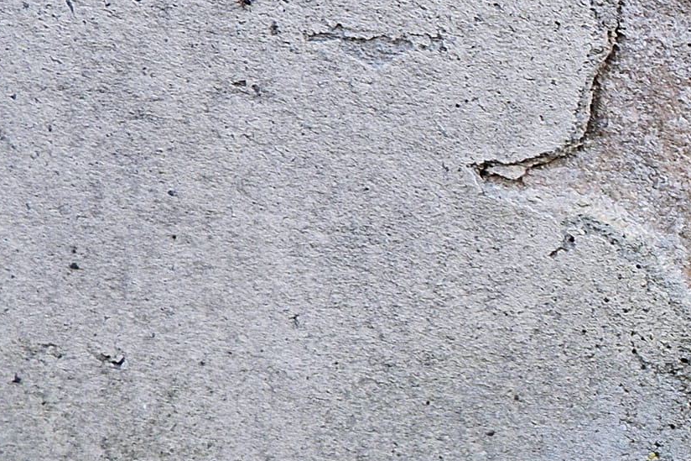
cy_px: 398
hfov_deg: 15.6
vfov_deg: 13.3
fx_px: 1957
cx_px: 1417
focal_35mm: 102
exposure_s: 1/250
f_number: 3.5
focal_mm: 16
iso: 250
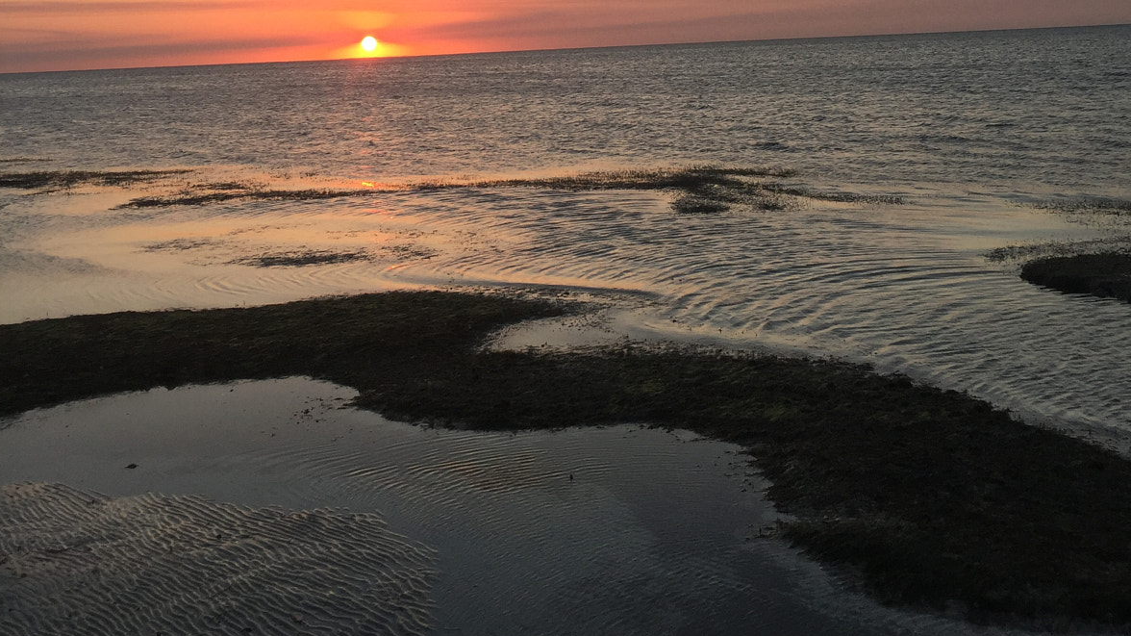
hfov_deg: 47.4
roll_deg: +2.4
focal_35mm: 43
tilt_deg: +1.8
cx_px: 569
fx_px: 1289
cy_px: 23
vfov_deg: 26.4
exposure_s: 1/434
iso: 32
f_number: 2.2
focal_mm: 4.15
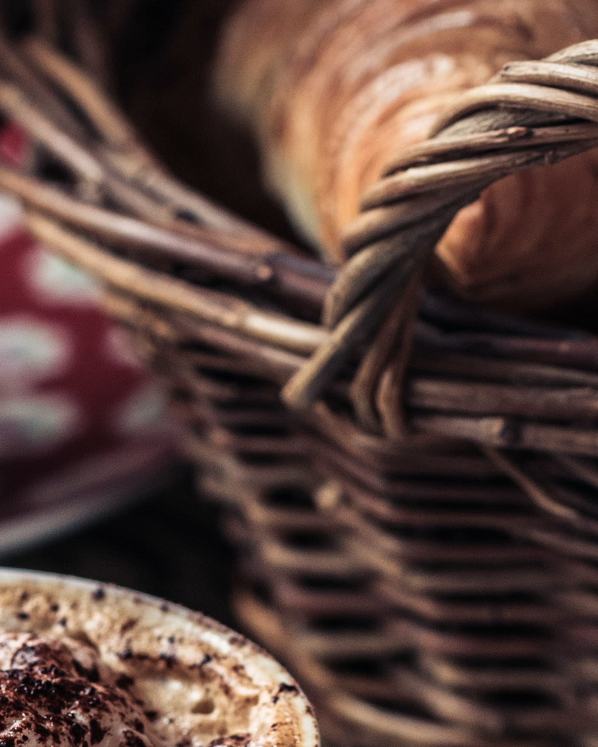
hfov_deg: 5.8
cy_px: 782
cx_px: 161
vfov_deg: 7.2
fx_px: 5928
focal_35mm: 268
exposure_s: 1/100
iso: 800
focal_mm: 85
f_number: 5.6
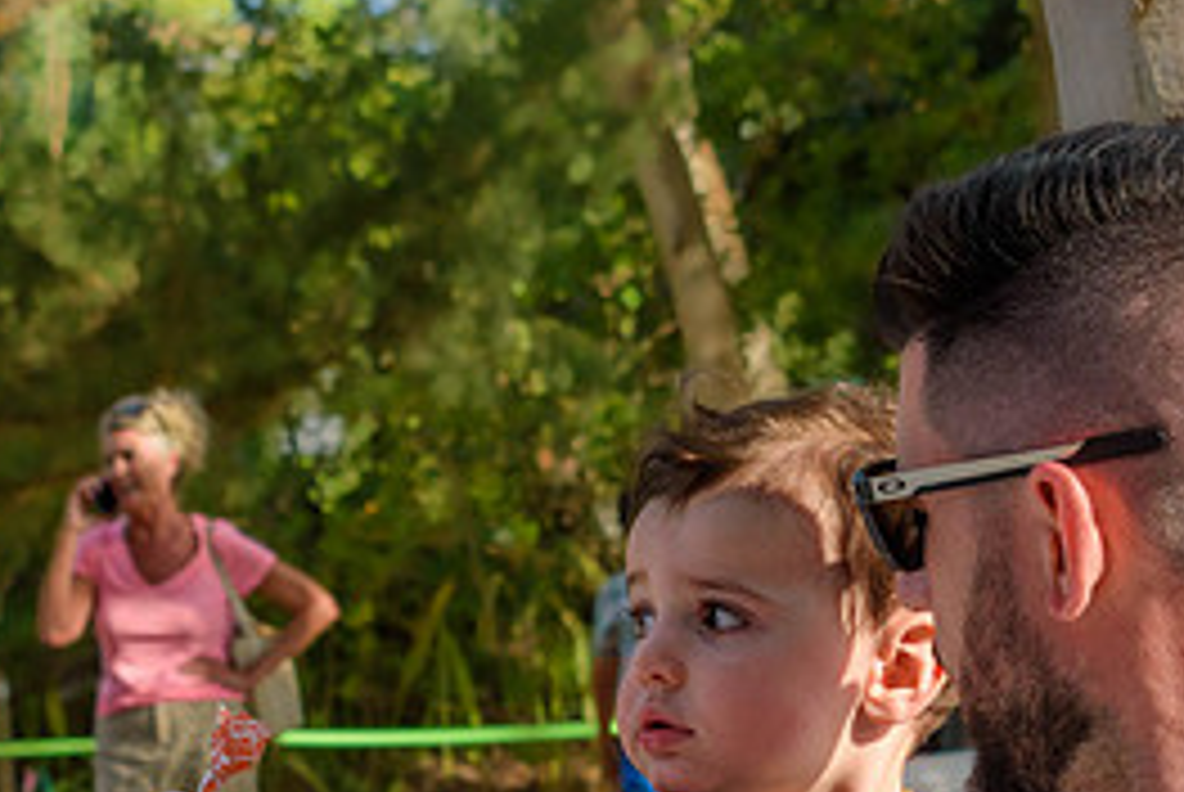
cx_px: 302
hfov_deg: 13.4
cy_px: 736
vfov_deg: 9.0
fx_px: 5005
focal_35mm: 152
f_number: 8
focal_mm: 46
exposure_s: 1/250
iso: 320
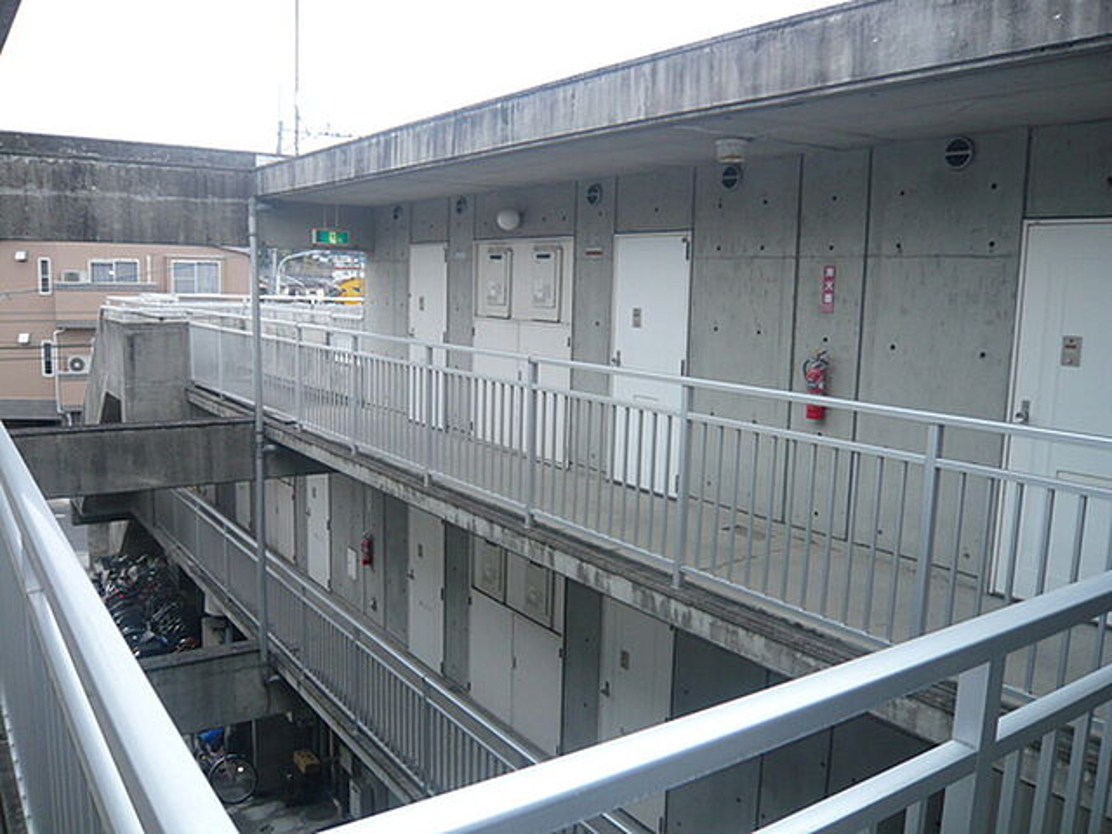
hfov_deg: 63.4
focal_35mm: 28
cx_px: 556
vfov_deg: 49.7
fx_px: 899
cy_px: 417
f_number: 2.8
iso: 100
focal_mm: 4.6
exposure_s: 1/80
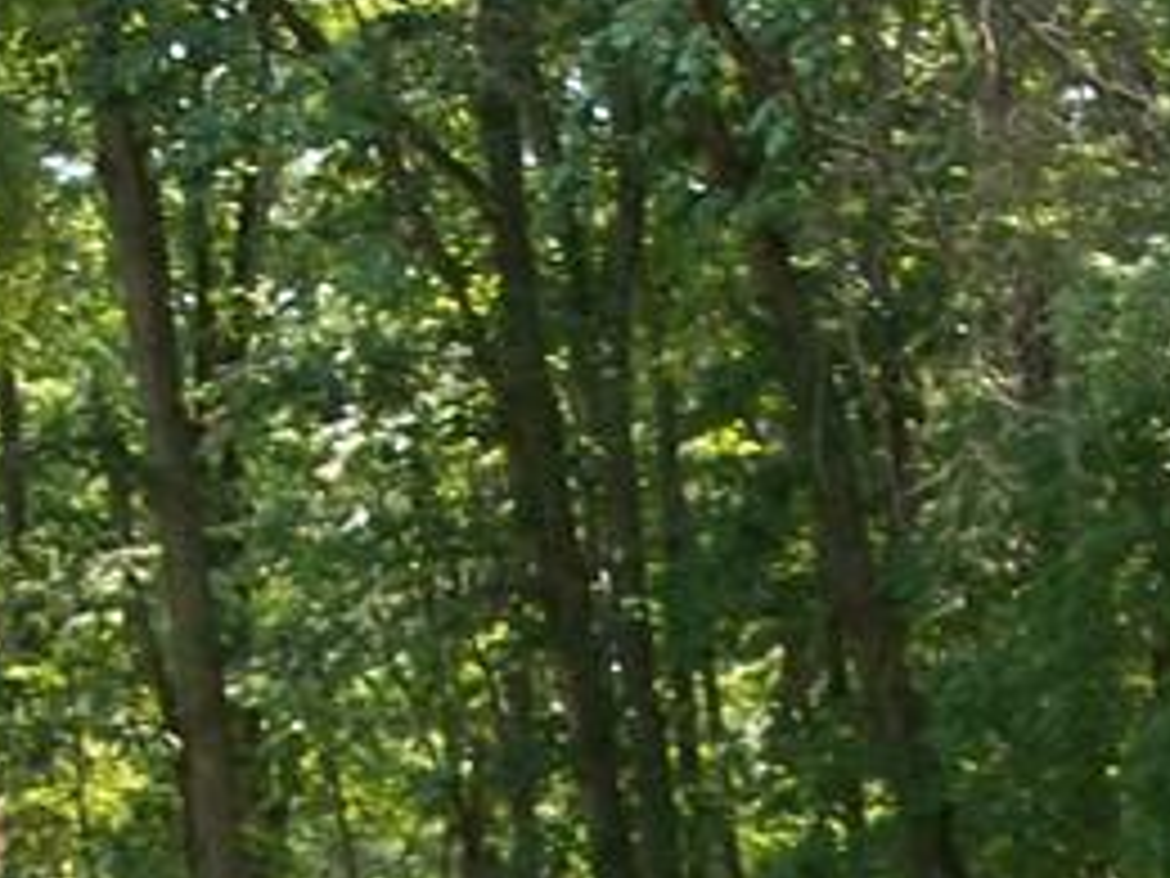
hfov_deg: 15.6
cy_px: 1463
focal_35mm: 126
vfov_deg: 11.1
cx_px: 868
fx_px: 4259
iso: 80
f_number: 2.9
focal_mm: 5.7
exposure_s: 1/200
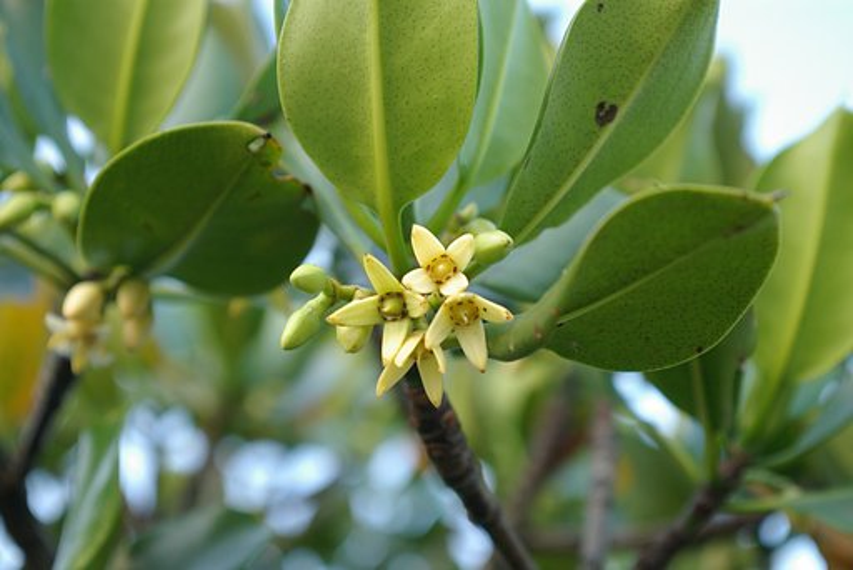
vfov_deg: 20.2
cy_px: 285
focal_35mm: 68
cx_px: 426
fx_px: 1600
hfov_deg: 29.8
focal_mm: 45
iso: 400
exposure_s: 1/90
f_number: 4.5
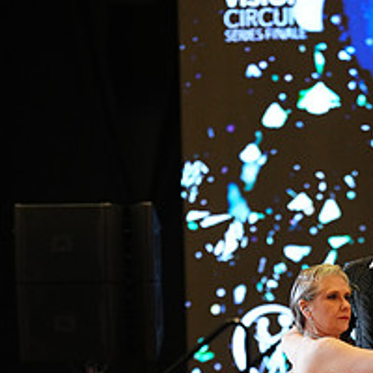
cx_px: 331
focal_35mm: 493
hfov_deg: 3.6
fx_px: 6010
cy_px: 517
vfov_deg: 3.5
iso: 2000
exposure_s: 1/400
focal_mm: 200
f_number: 2.8
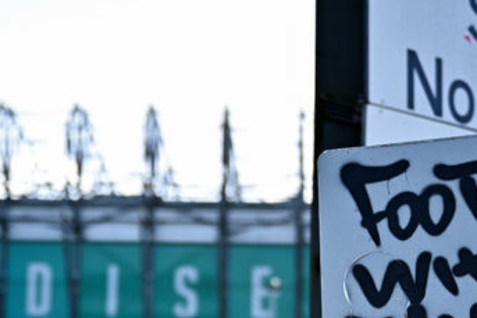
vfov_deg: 12.6
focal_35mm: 107
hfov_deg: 19.1
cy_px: 327
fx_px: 1418
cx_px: 239
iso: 200
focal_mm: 49
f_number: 2.8
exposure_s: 1/2000
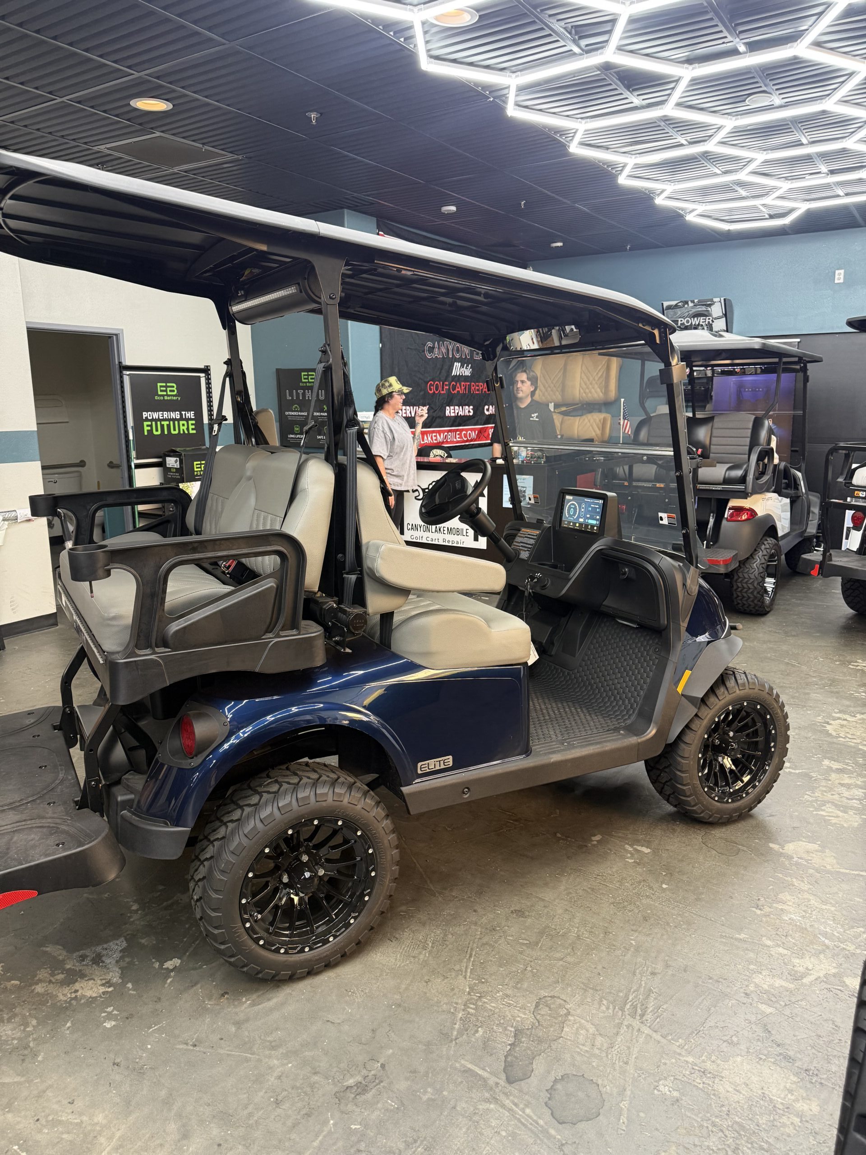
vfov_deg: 71.6
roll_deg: -0.1
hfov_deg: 56.8
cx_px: 433
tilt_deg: -12.2
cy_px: 578
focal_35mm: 24
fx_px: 801
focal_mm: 6.76
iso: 200
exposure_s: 1/60
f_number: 1.78
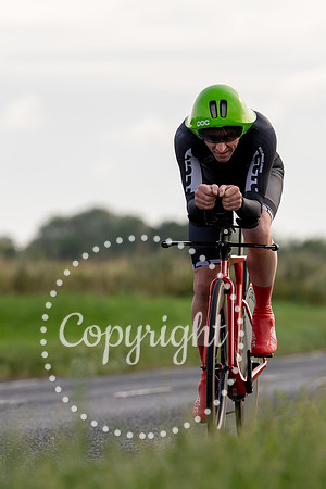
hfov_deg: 3.2
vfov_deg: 4.9
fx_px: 5771
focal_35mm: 425
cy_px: 259
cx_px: 173
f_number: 3.2
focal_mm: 165
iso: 100
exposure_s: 1/1000
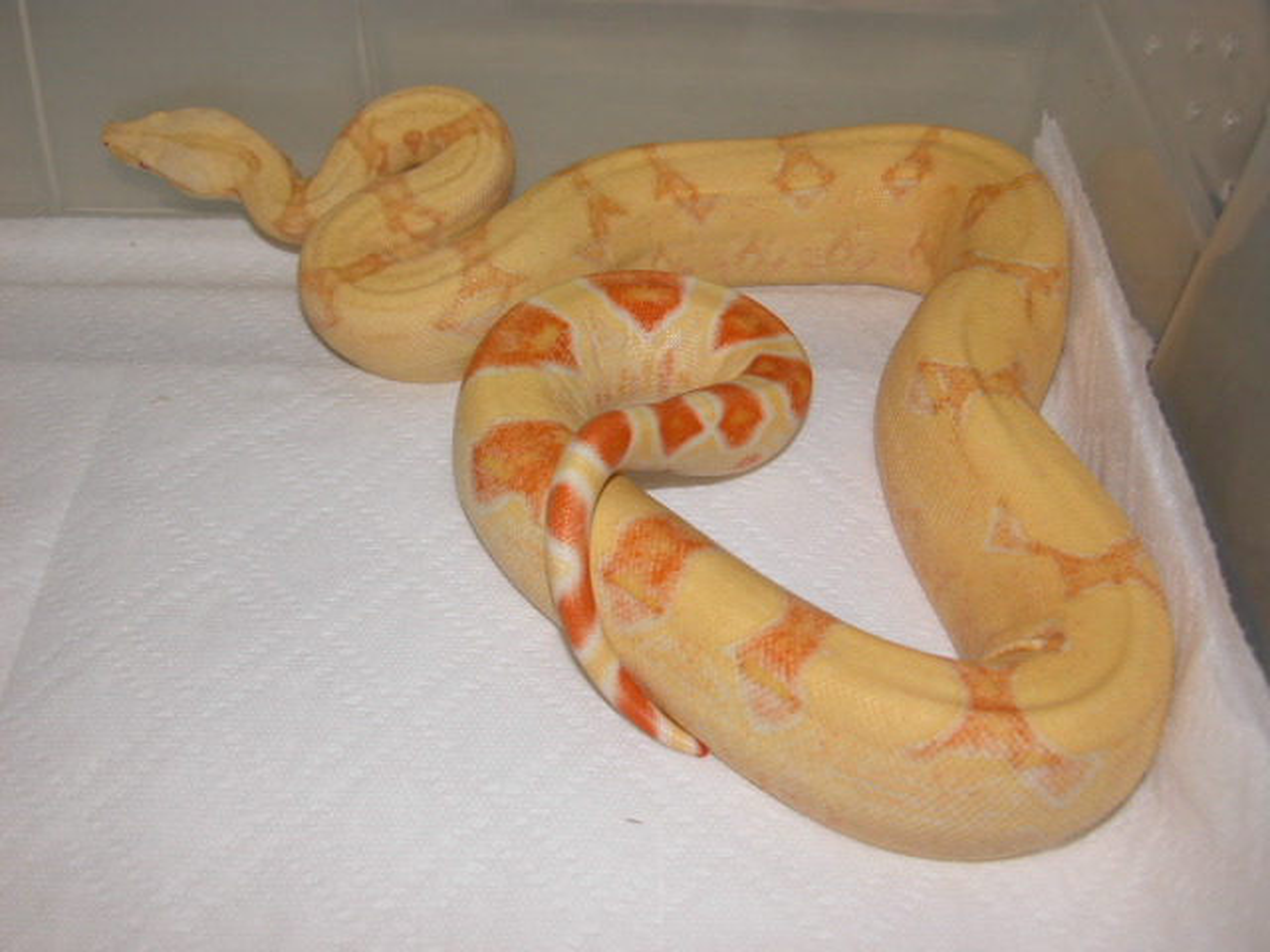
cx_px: 635
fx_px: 1541
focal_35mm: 42
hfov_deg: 44.8
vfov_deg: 34.3
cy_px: 476
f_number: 2.9
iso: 100
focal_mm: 10.7
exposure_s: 1/60
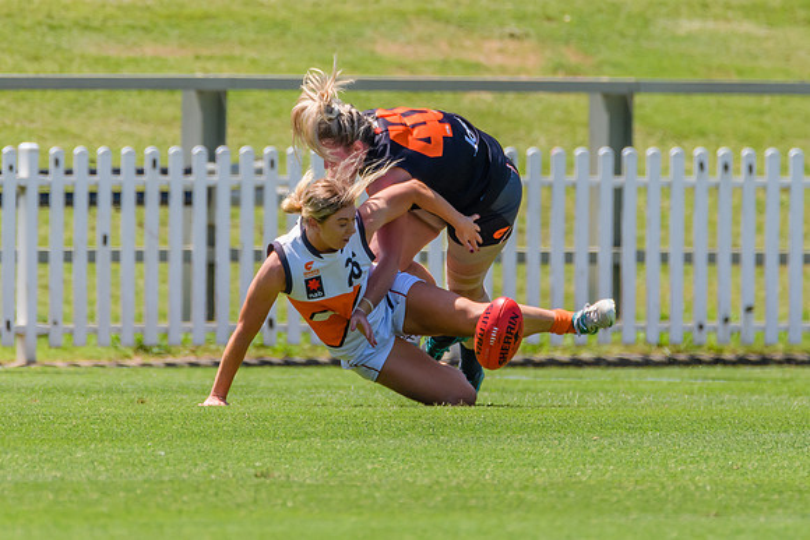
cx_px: 377
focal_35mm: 1169
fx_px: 26307
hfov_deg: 1.8
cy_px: 173
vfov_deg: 1.2
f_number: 7.1
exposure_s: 1/2000
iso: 800
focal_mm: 600
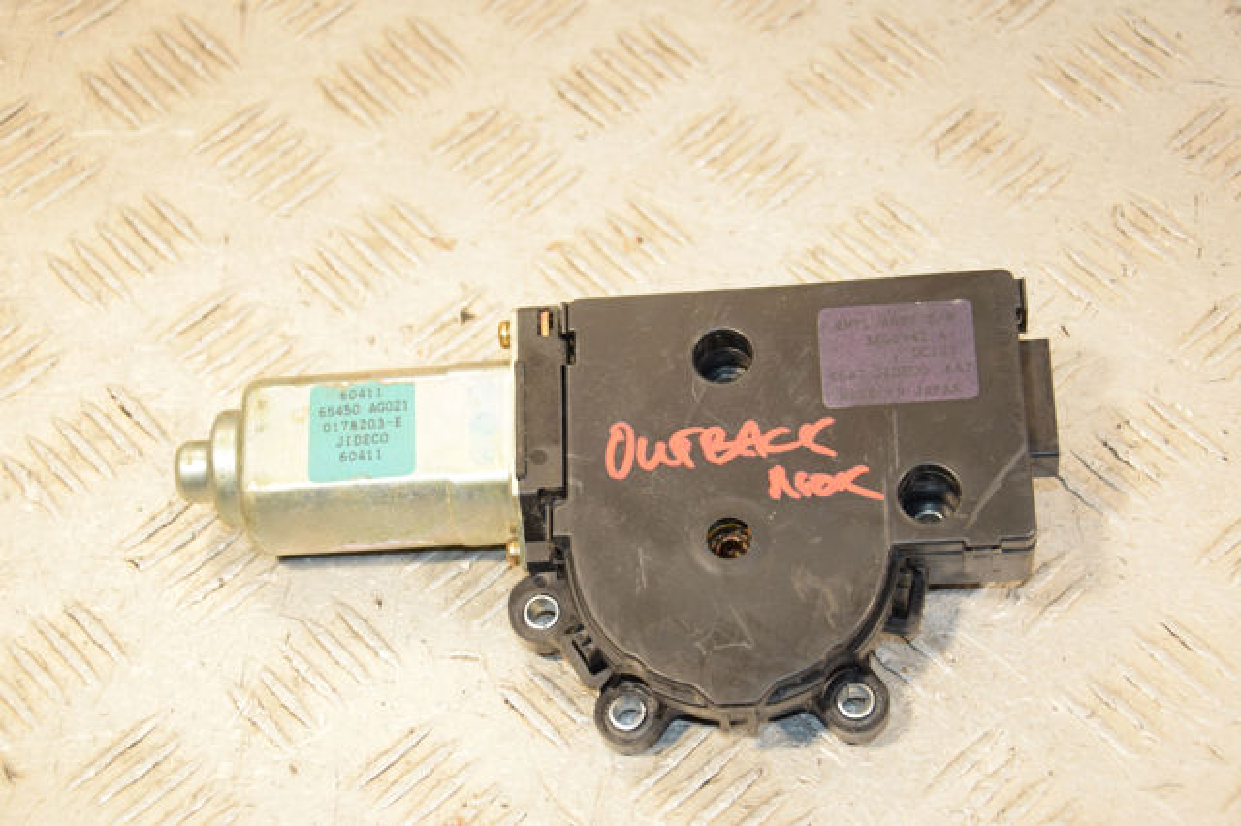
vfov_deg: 18.2
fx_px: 2584
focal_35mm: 75
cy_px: 413
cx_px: 620
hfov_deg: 27.0
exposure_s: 1/200
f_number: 5.6
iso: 800
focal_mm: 50
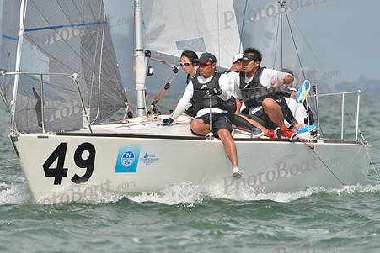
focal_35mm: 514
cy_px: 140
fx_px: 5427
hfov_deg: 4.0
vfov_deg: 2.7
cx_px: 179
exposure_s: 1/1600
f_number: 8
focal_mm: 400
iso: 400
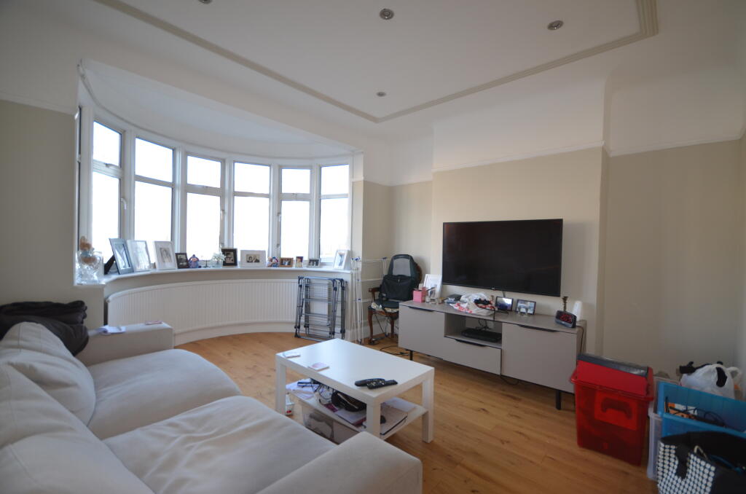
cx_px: 373
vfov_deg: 77.1
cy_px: 247
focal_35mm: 15
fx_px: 310
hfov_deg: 100.5
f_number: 4
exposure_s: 1/80
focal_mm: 10
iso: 400
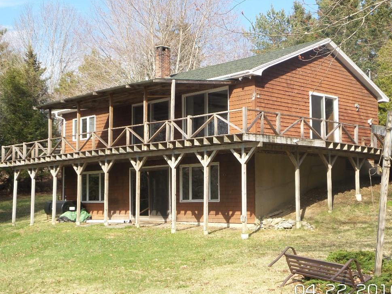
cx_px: 207
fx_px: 611
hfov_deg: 35.5
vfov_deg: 27.0
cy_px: 150
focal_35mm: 54
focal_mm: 9.2
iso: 100
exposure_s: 1/500
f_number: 3.8
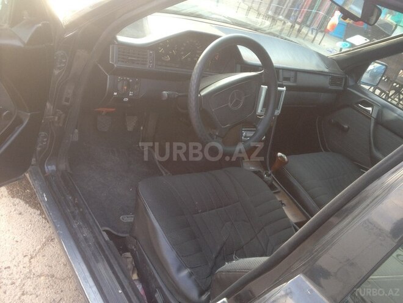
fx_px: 407
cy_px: 152
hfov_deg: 52.6
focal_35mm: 35
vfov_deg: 40.7
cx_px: 202
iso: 64
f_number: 2.4
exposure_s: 1/40
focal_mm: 4.28
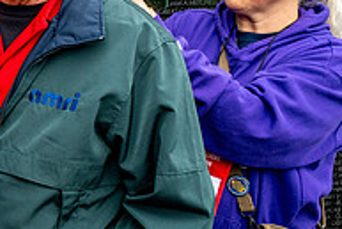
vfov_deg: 18.7
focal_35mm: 72
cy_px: 37
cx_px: -144
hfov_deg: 23.5
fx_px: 684
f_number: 8
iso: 2800
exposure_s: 1/640
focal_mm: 24
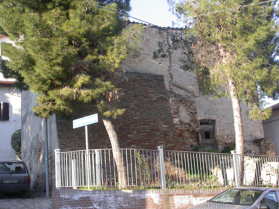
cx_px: 140
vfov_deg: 28.6
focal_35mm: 51
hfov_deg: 37.5
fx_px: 411
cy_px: 104
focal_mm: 10.6
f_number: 4.1
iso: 100
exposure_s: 1/185
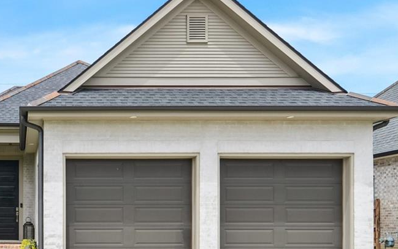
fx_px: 488
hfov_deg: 43.0
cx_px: 101
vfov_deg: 28.3
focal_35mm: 45
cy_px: 179
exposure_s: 1/500
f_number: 13
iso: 400
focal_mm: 28
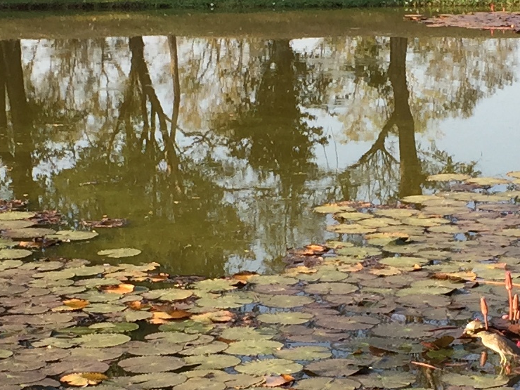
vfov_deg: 11.6
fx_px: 1923
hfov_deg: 15.3
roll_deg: -0.4
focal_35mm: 128
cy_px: 196
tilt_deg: -9.5
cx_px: 408
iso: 32
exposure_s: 1/507
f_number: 2.2
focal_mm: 4.15
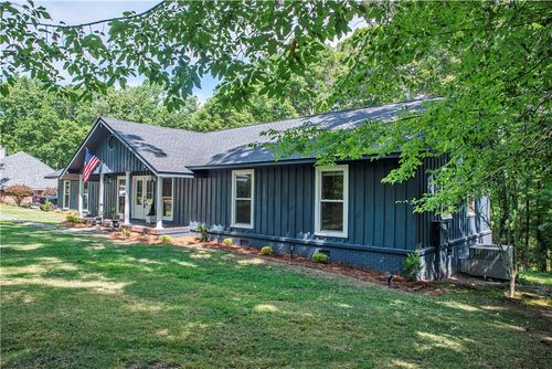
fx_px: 368
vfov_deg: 53.2
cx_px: 276
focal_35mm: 24
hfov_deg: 73.7
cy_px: 184
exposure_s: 1/800
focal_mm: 24
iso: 200
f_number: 8
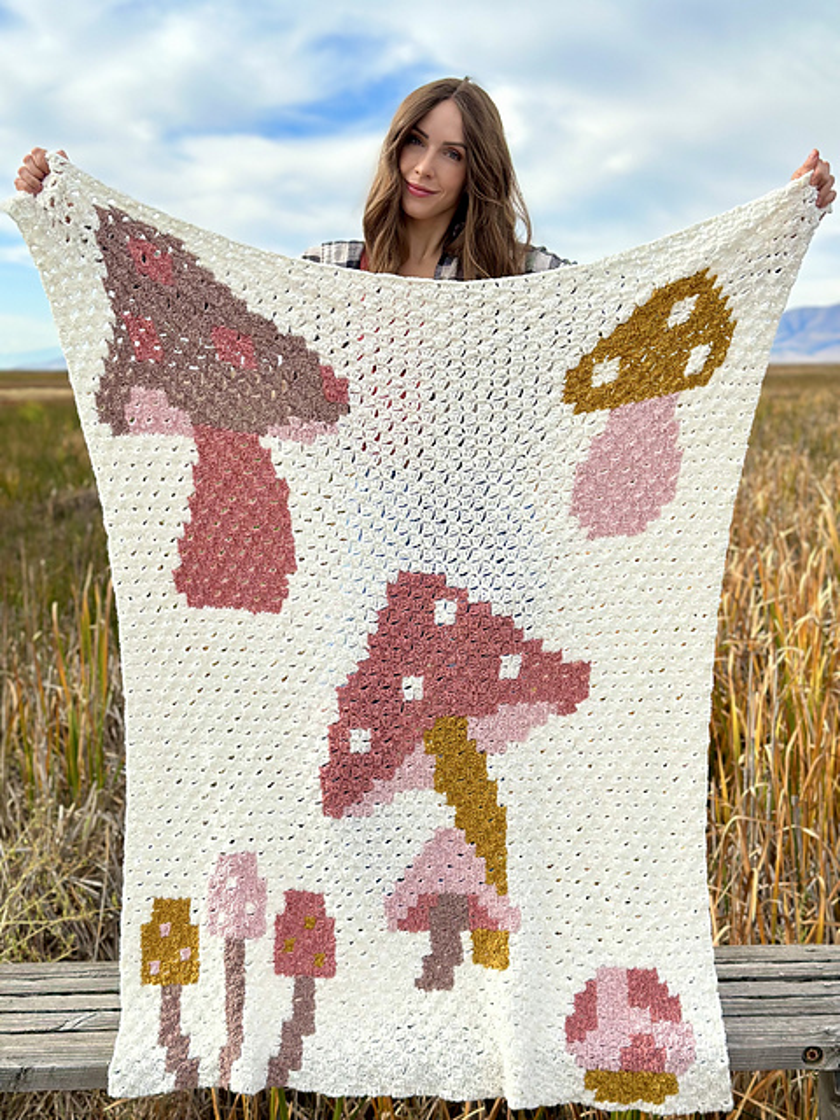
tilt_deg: -8.4
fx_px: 1553
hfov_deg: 30.3
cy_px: 560
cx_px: 420
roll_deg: +0.6
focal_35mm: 48
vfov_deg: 39.7
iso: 100
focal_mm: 6.86
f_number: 1.78
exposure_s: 1/5000
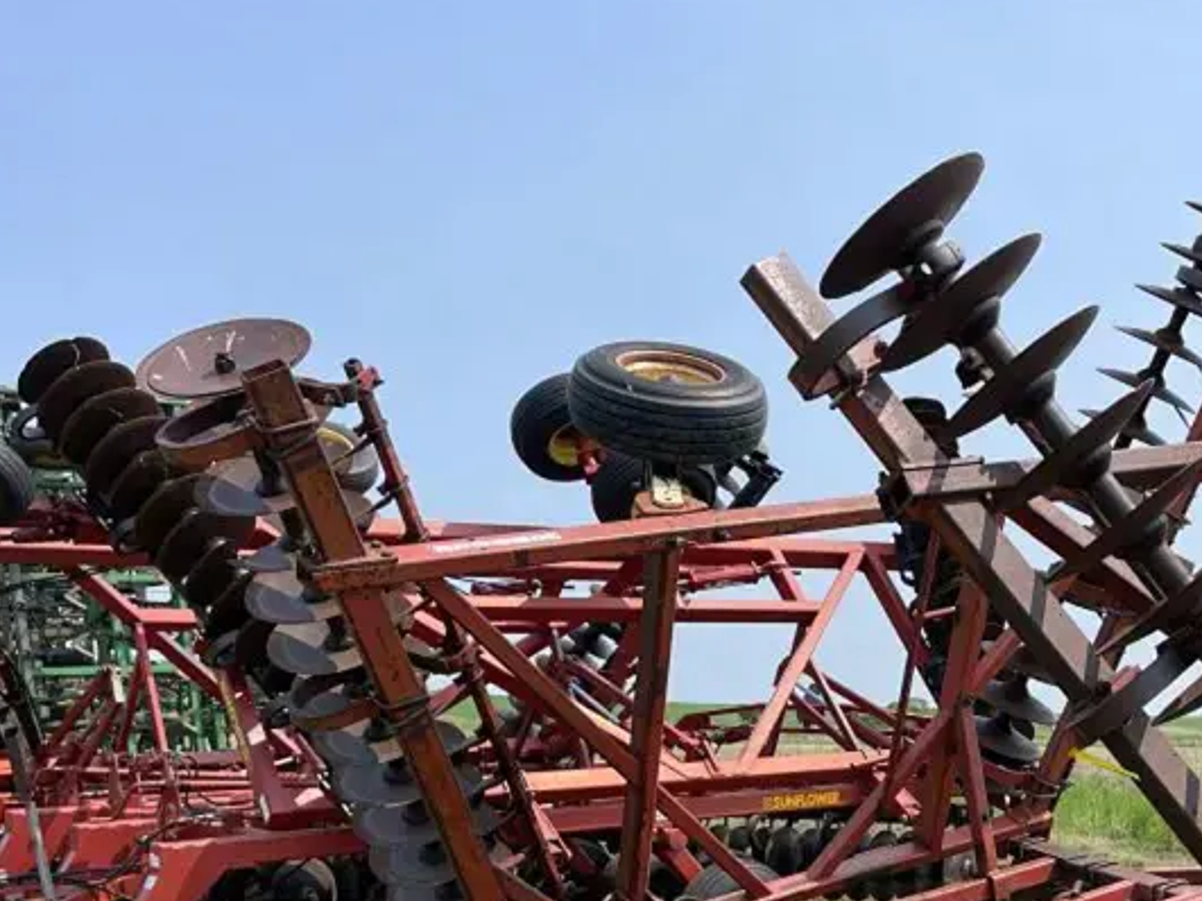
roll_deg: -1.5
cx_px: 996
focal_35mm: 47
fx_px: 1632
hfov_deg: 38.6
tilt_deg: -1.5
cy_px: 763
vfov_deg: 29.9
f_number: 1.6
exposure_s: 1/3448
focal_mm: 5.1
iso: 32
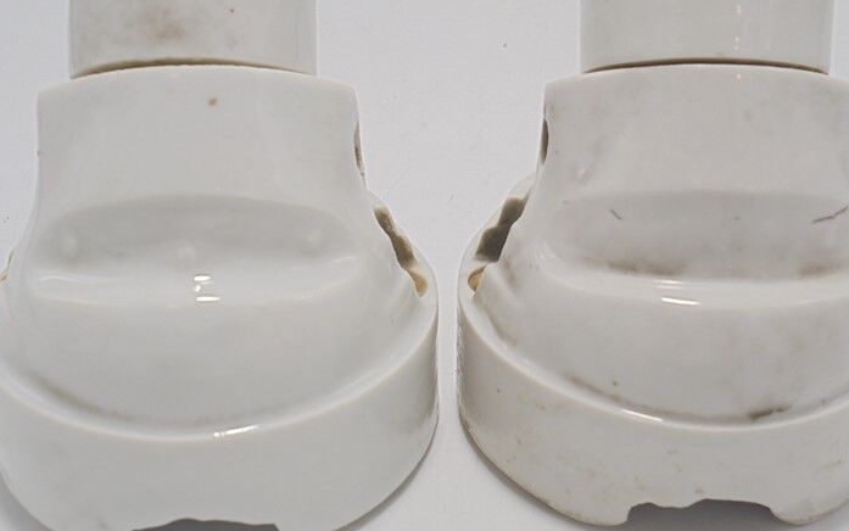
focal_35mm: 52
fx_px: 1203
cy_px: 231
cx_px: 441
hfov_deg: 38.9
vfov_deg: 24.9
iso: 100
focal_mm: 6.9
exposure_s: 1/30
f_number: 4.2
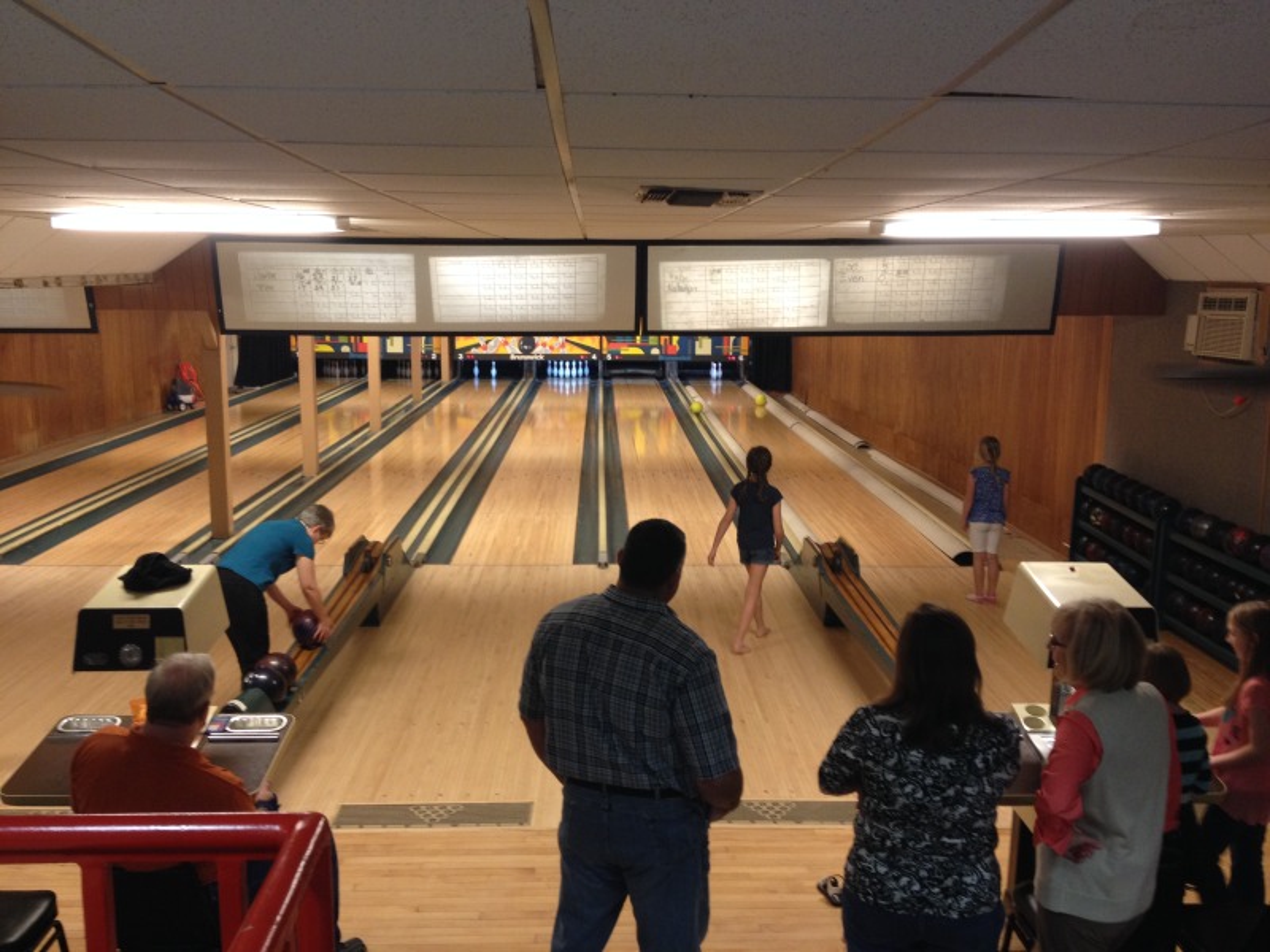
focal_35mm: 35
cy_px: 476
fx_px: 1284
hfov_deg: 52.6
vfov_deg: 40.7
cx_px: 635
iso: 125
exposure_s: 1/20
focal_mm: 4.28
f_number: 2.4
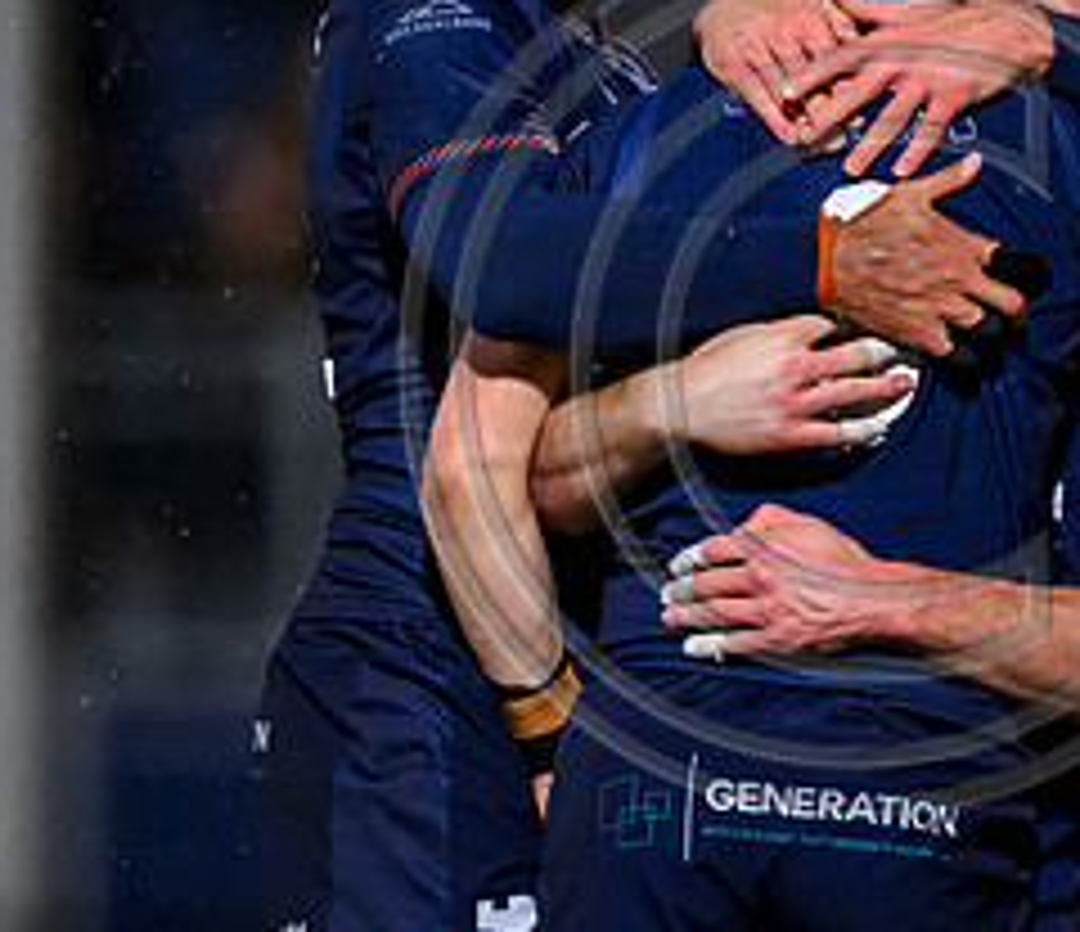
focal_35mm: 1058
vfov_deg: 1.5
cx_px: 649
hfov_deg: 1.8
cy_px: 366
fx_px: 34873
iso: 8000
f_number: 3.2
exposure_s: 1/2000
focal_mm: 400
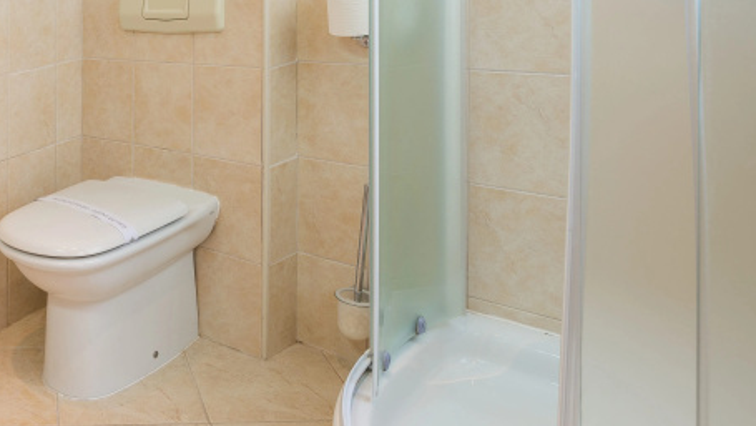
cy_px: -71
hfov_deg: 45.6
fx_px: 662
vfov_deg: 30.8
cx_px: -63
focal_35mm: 33
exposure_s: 1/1.67
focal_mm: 14
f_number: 8
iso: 100
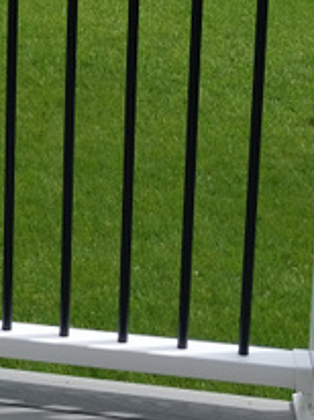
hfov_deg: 14.4
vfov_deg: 19.2
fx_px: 1176
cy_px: -71
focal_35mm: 97
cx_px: -118
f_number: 1.8
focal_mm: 4
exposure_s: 1/787
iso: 20
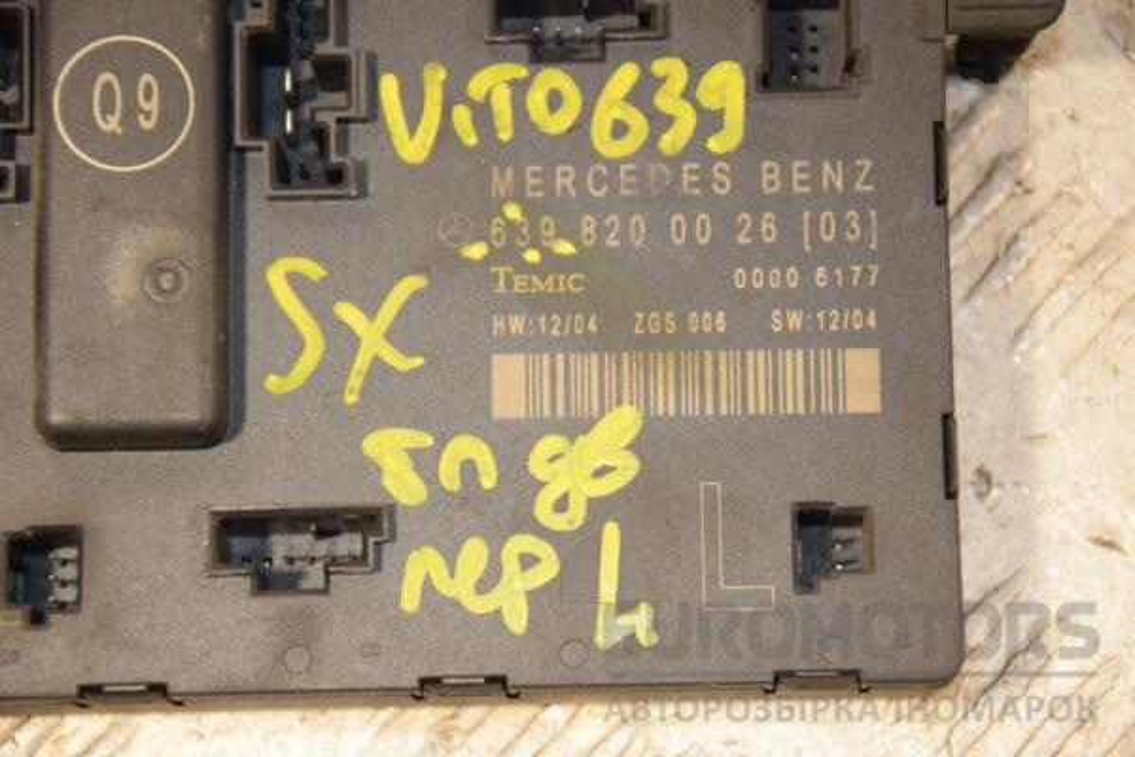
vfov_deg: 9.9
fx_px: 4350
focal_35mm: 138
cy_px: 378
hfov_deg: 14.9
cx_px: 568
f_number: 5.6
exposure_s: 1/125
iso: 800
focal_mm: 92
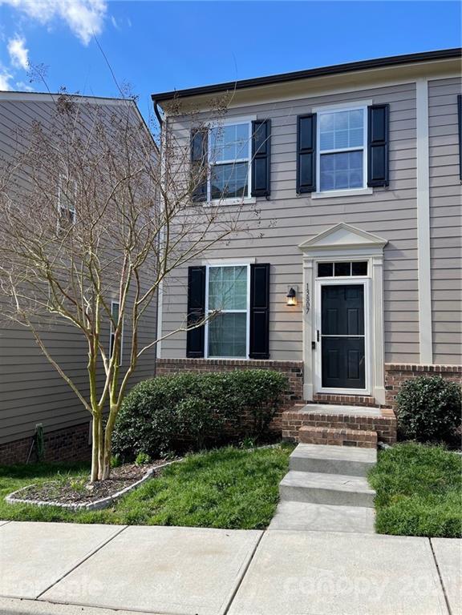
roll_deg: -1.1
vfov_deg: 67.3
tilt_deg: +4.9
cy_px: 308
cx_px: 231
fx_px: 463
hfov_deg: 53.1
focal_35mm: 26
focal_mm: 5.1
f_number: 1.6
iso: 32
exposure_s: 1/962
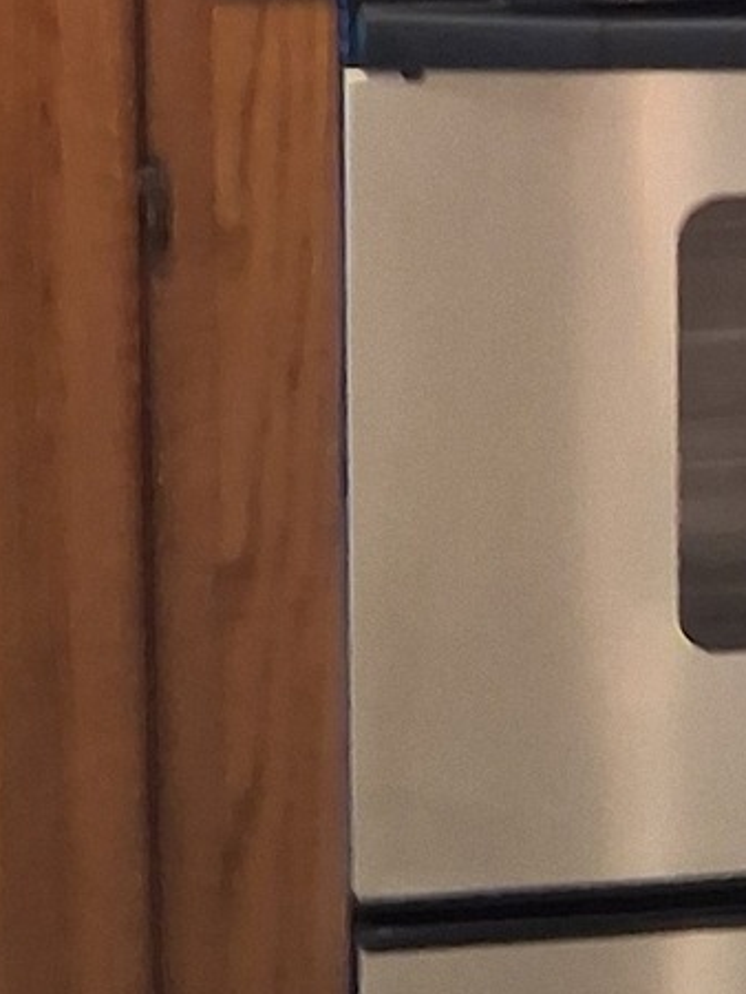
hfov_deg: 10.8
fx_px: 3818
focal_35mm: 133
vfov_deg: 13.7
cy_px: -610
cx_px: 1053
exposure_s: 1/24
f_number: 1.8
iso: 640
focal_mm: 3.98
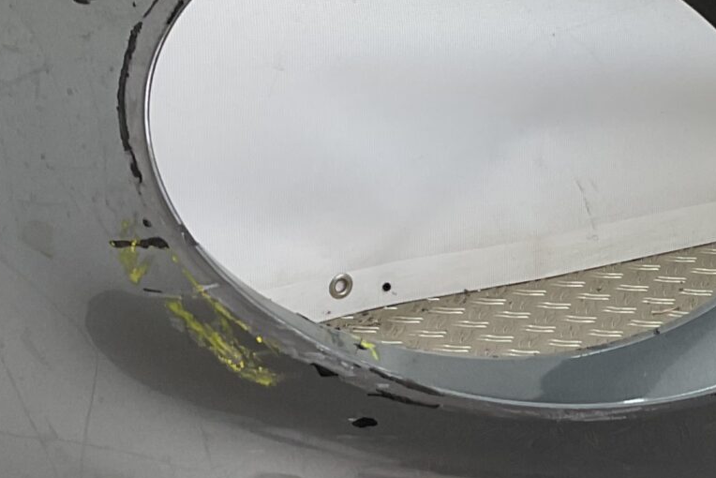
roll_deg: -1.2
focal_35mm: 101
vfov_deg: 13.5
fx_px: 2009
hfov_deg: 19.8
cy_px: 326
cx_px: 646
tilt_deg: -20.0
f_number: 1.8
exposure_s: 1/119
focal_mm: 3
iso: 16
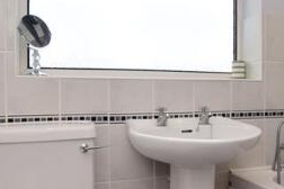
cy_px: 104
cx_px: 175
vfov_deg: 34.2
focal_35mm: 39
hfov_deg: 49.2
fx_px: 308
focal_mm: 10
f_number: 6.3
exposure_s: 1/160
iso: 400
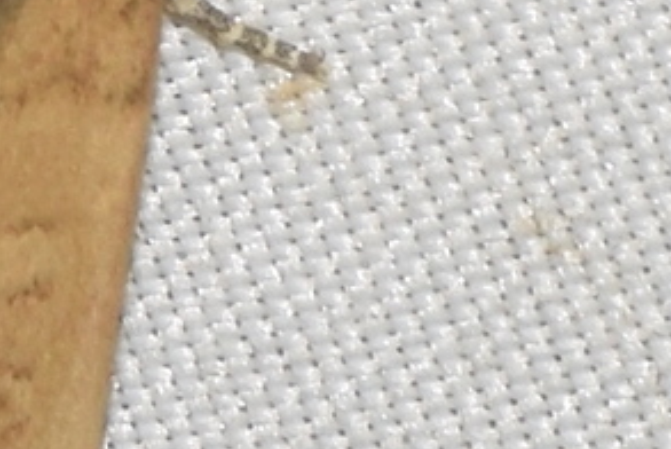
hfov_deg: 3.0
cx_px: -356
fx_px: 12799
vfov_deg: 2.0
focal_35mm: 686
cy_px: 105
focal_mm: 140
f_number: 13
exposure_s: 1/160
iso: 100
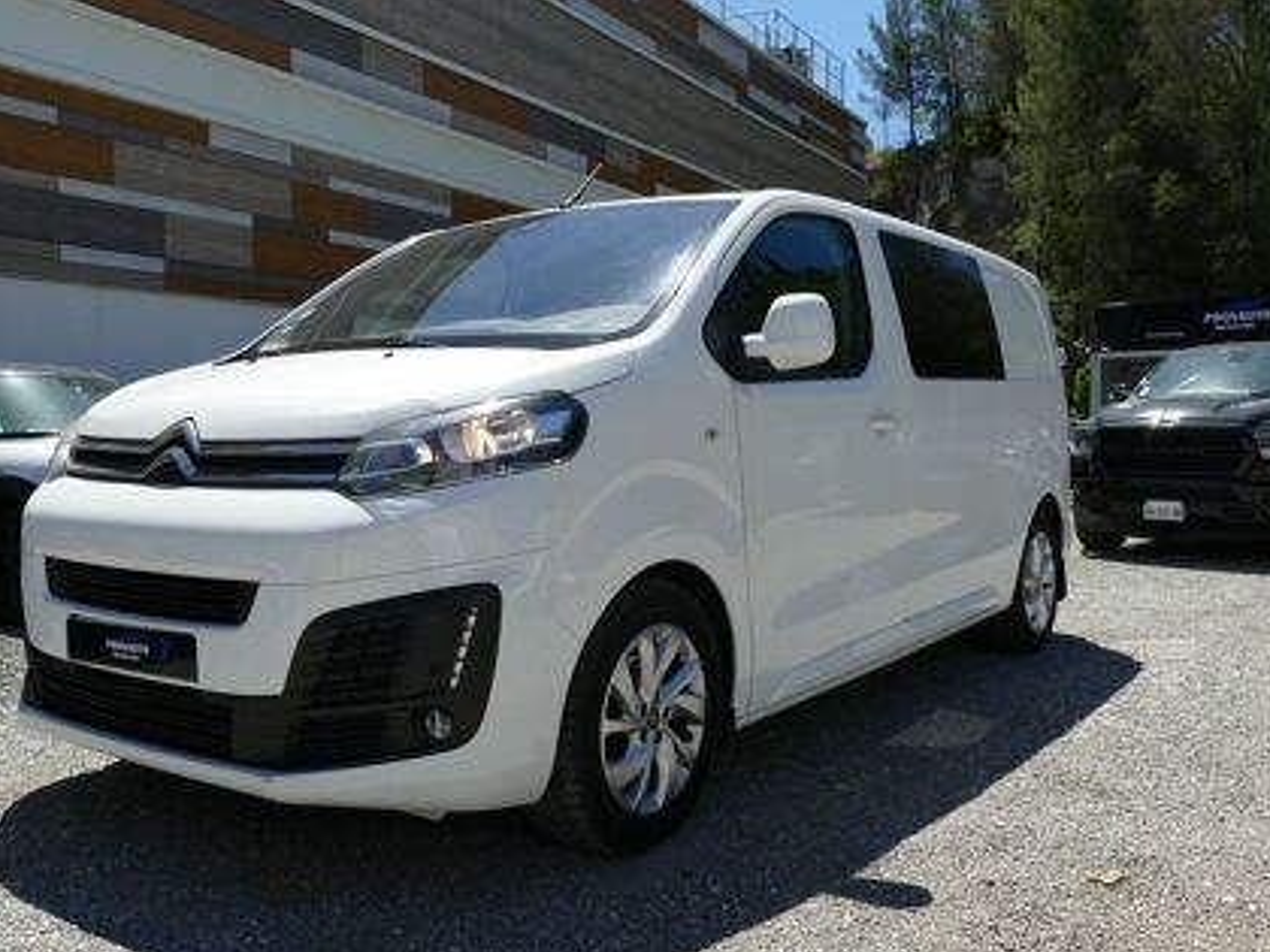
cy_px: 481
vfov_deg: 42.9
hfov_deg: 55.3
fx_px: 1211
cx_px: 575
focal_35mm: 33
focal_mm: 10.85
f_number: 3
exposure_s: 1/1600
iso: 125
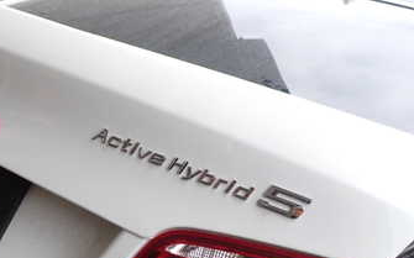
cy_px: 199
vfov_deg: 22.5
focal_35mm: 57
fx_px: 643
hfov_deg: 34.4
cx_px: 74
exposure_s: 1/320
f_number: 3.2
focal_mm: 5.4
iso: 100
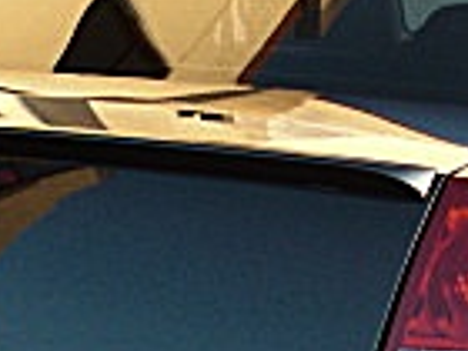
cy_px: 465
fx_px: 2217
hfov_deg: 12.0
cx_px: 294
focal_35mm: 164
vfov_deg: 8.9
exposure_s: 1/100
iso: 200
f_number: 2.8
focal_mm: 6.3
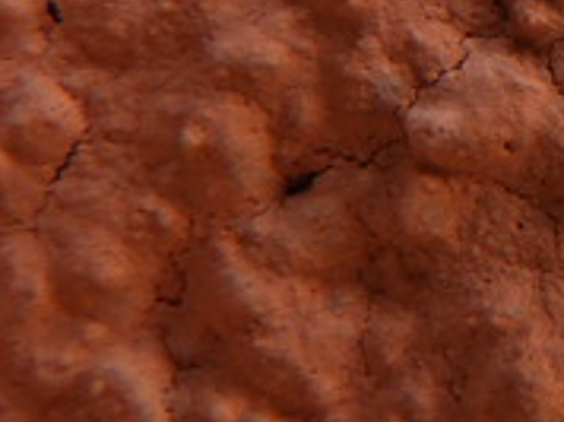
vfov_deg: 10.1
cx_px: 1263
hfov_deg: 11.7
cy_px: -92
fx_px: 2343
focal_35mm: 144
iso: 100
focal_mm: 5.4
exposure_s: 1/40
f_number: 3.5
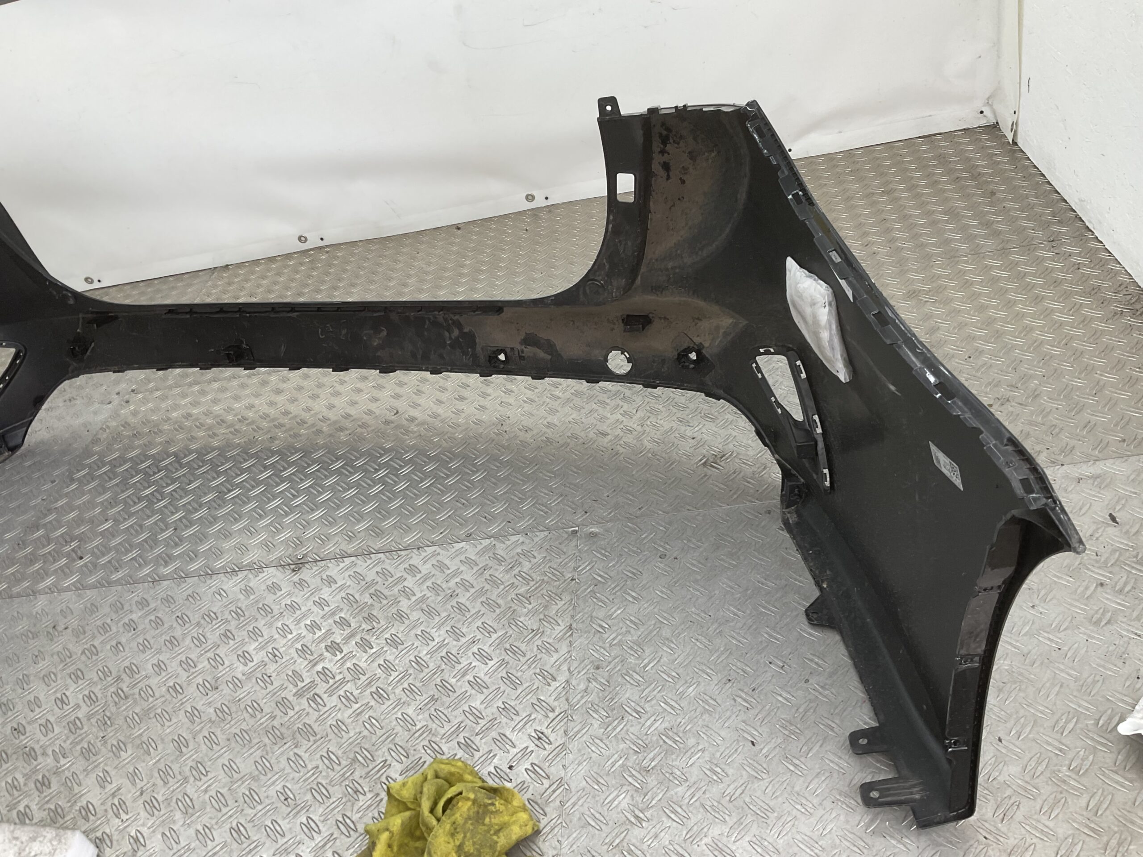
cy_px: 428
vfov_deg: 48.2
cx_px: 572
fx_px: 958
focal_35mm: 29
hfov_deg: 61.7
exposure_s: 1/120
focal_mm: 3
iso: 25
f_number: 1.8
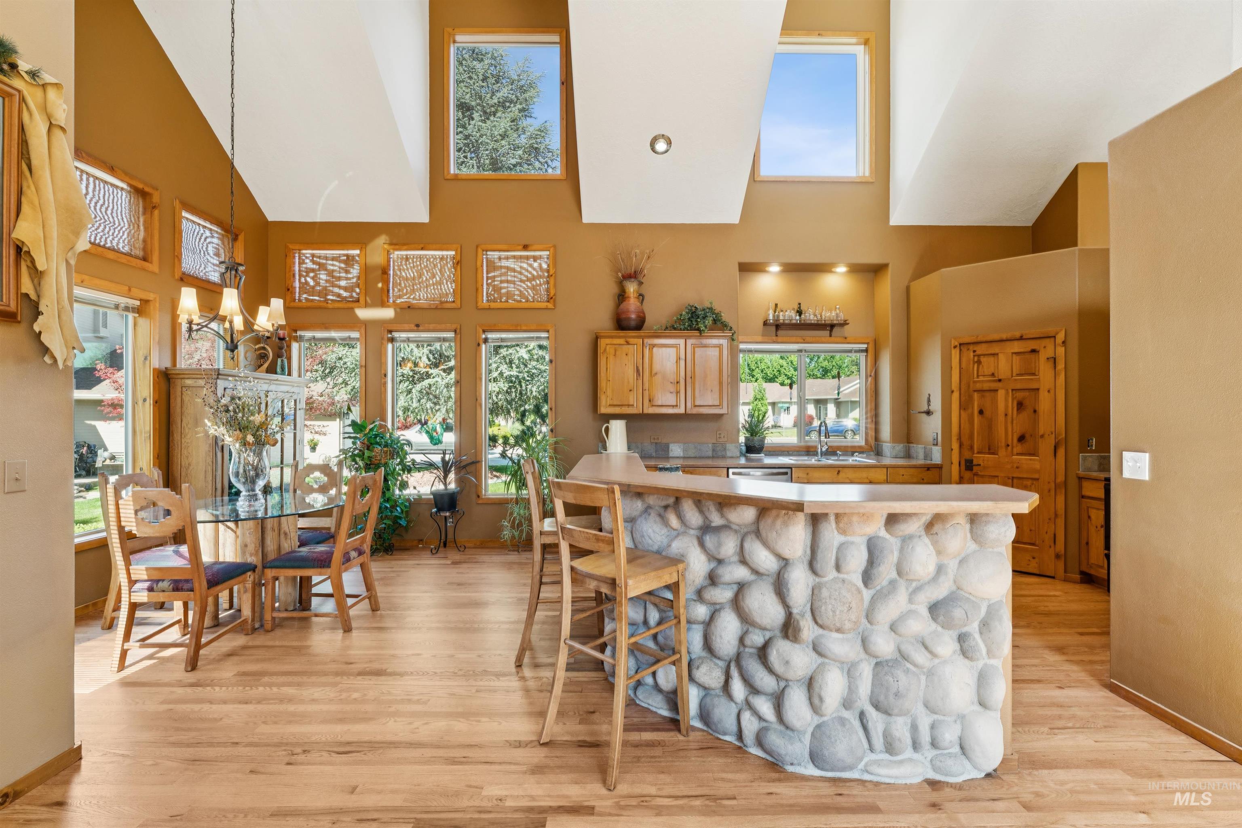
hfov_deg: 96.4
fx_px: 555
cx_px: 621
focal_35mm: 16
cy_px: 414
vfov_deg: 73.4
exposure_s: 1/13
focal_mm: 16.1
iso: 400
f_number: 13
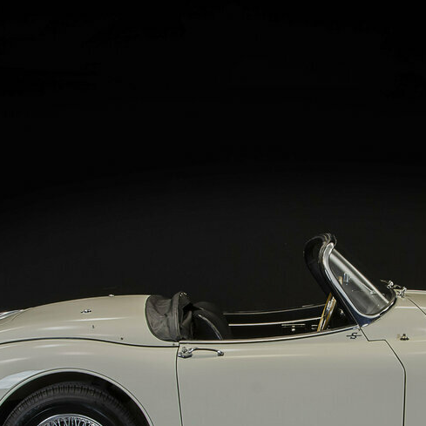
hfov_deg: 22.8
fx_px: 1044
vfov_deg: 22.8
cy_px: 318
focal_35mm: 75
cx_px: 317
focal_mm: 24
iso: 200
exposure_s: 1/1.67
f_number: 13
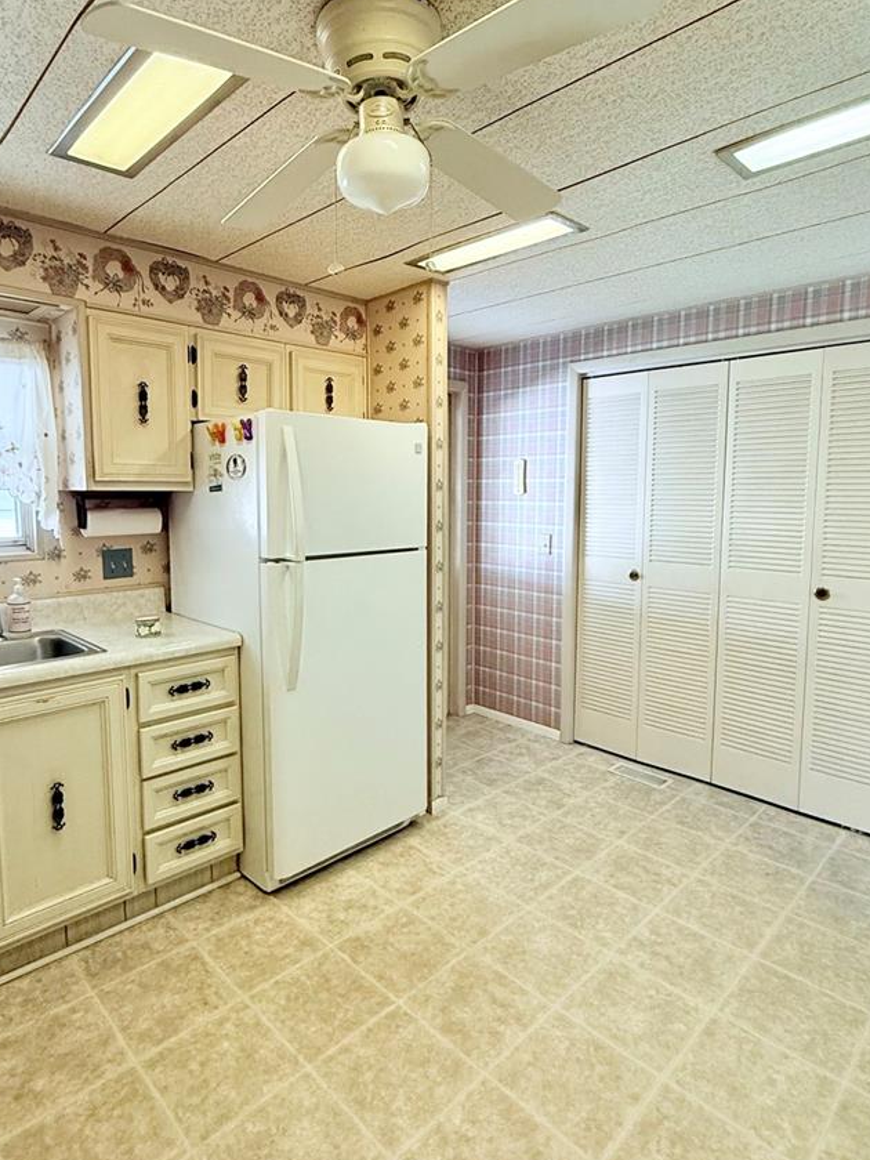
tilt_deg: -3.3
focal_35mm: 20
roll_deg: -0.6
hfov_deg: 65.9
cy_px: 551
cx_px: 400
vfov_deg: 81.7
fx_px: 670
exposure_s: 1/120
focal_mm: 2.22
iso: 250
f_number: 2.2
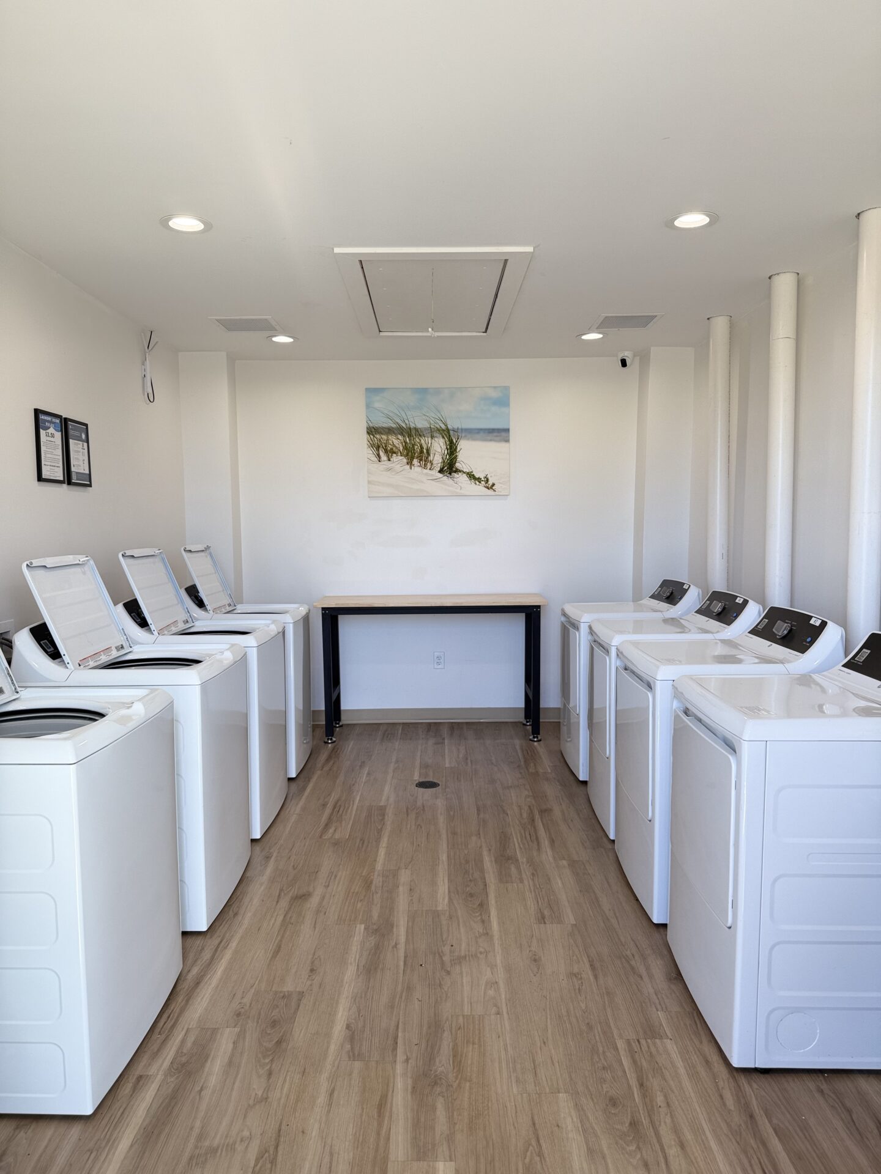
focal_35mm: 24
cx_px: 440
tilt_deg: -4.4
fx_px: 814
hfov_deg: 56.8
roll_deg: +0.1
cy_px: 587
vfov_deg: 71.6
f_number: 1.78
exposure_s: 1/293
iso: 80
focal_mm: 6.76
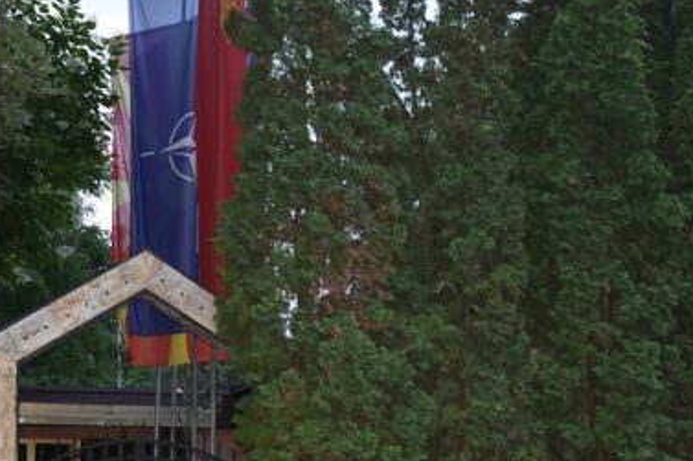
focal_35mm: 61
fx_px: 1174
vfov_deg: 22.1
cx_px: 206
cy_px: 320
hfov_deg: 32.5
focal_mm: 22
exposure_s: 1/125
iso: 900
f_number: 3.5
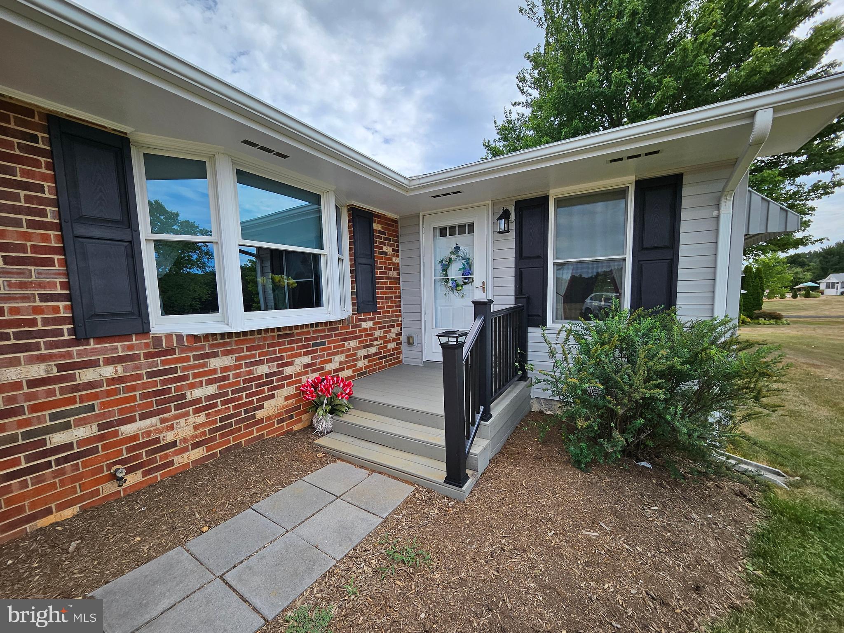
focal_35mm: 13
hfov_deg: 106.2
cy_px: 316
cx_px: 422
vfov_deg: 89.9
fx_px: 317
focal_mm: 1.74
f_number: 2.2
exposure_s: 1/871
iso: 32
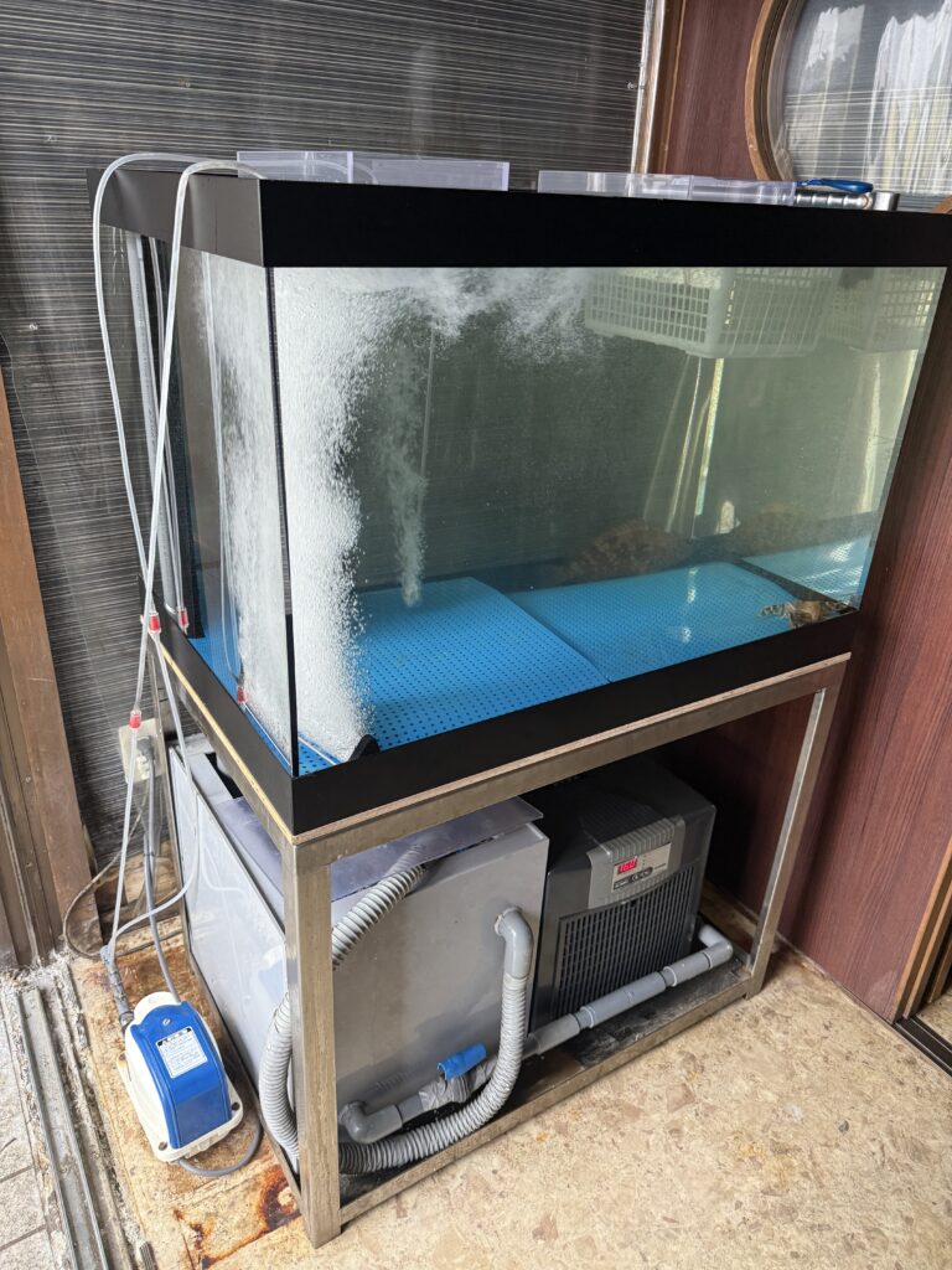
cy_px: 635
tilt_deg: -31.3
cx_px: 476
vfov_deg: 71.6
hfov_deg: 56.8
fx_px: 880
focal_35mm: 24
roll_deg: -2.5
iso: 320
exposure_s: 1/60
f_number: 1.78
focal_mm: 6.76
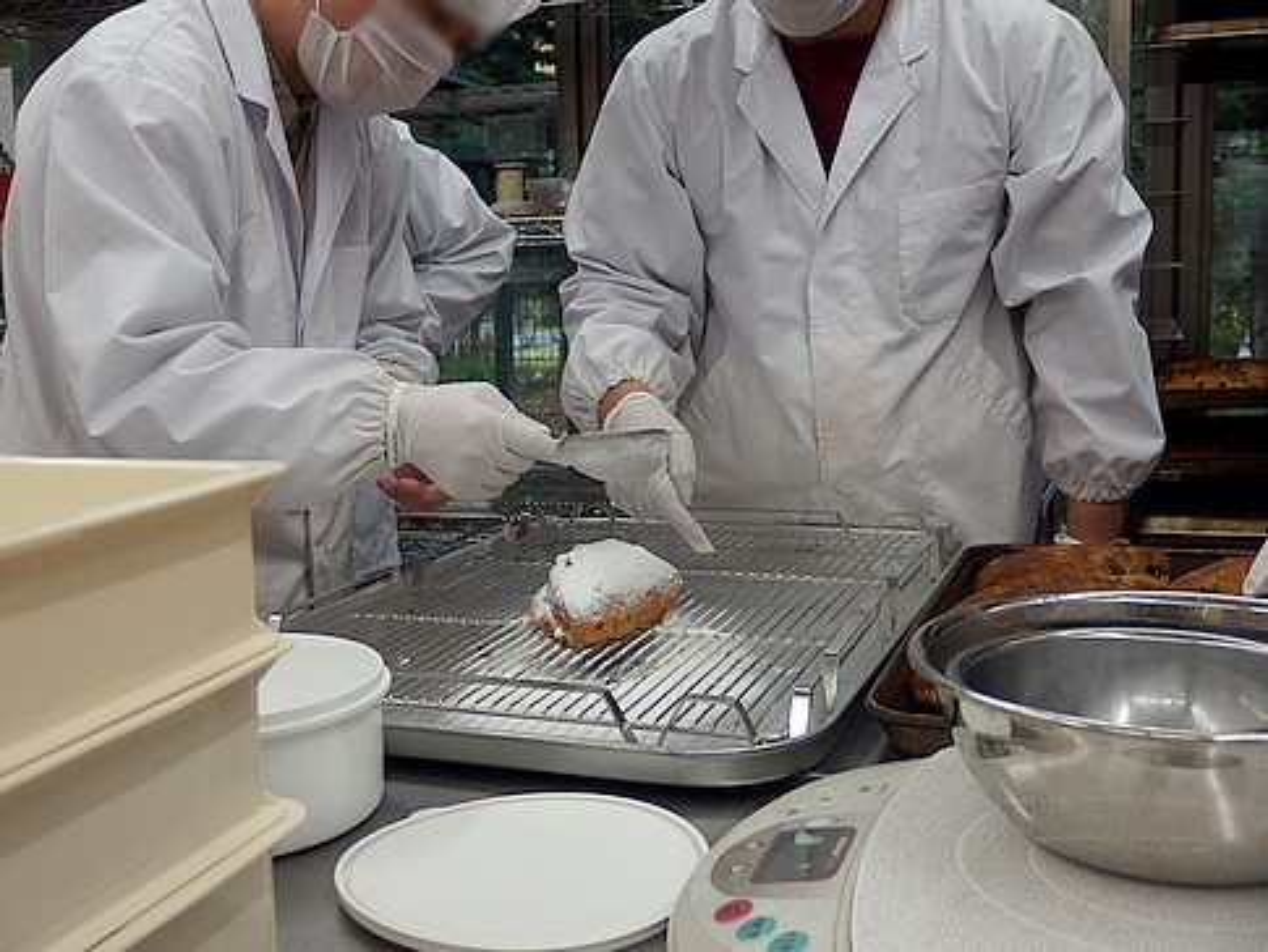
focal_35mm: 42
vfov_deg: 34.4
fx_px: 1539
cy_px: 476
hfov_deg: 44.8
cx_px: 634
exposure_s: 1/80
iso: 100
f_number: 2.1
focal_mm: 7.5
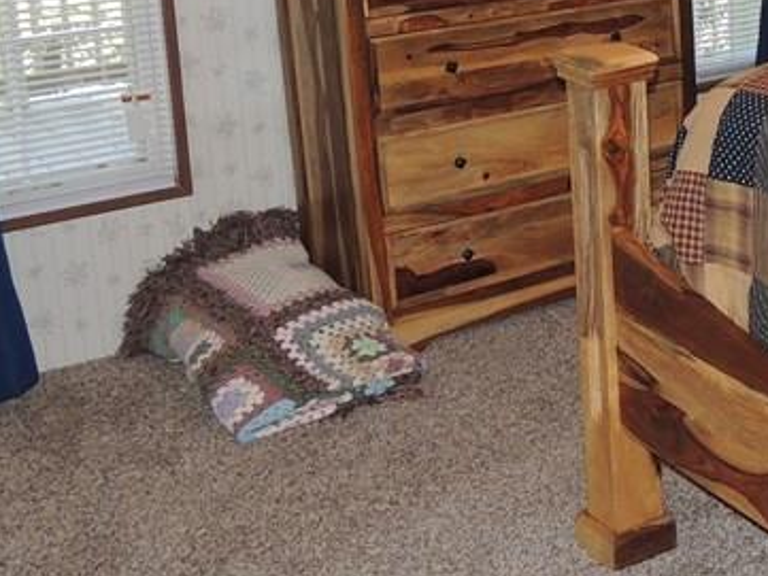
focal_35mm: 68
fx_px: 1509
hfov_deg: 25.7
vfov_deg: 21.1
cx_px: 915
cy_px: 34
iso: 200
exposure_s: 1/30
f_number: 3
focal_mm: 4.3
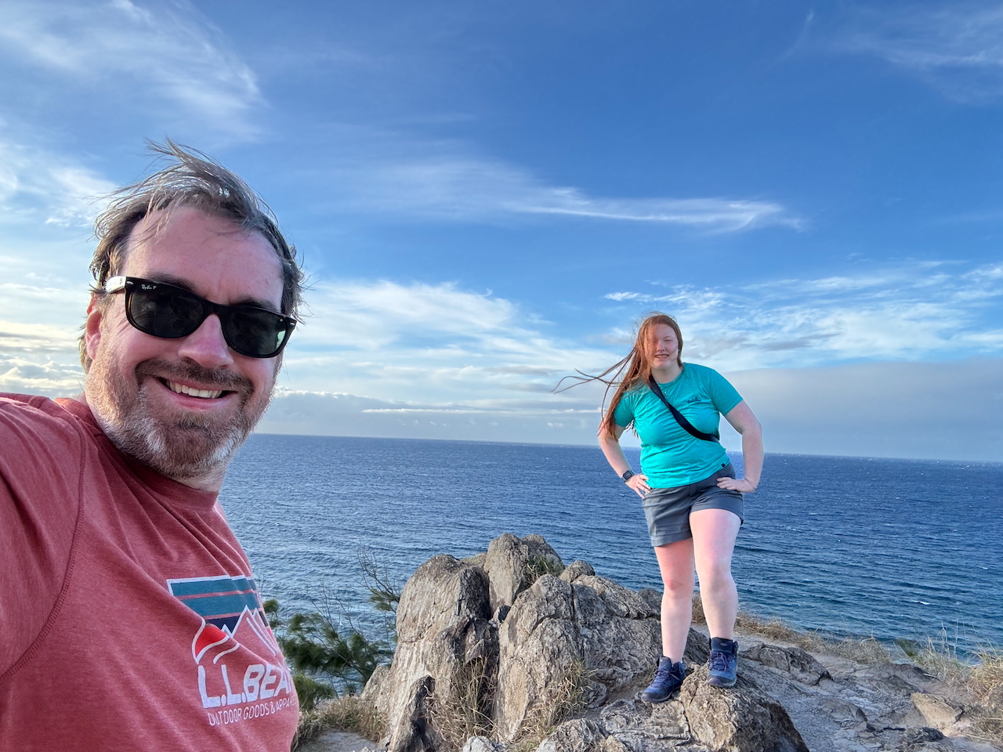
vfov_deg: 58.9
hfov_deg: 73.9
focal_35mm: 23
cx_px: 502
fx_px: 666
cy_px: 376
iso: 25
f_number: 1.9
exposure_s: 1/363
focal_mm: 2.69
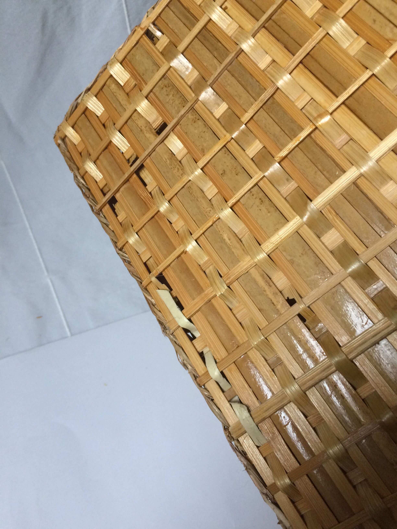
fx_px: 443
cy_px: 264
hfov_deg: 48.2
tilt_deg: -52.4
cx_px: 198
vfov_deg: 61.7
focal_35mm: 29
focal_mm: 4.15
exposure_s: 1/33
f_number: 2.2
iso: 160
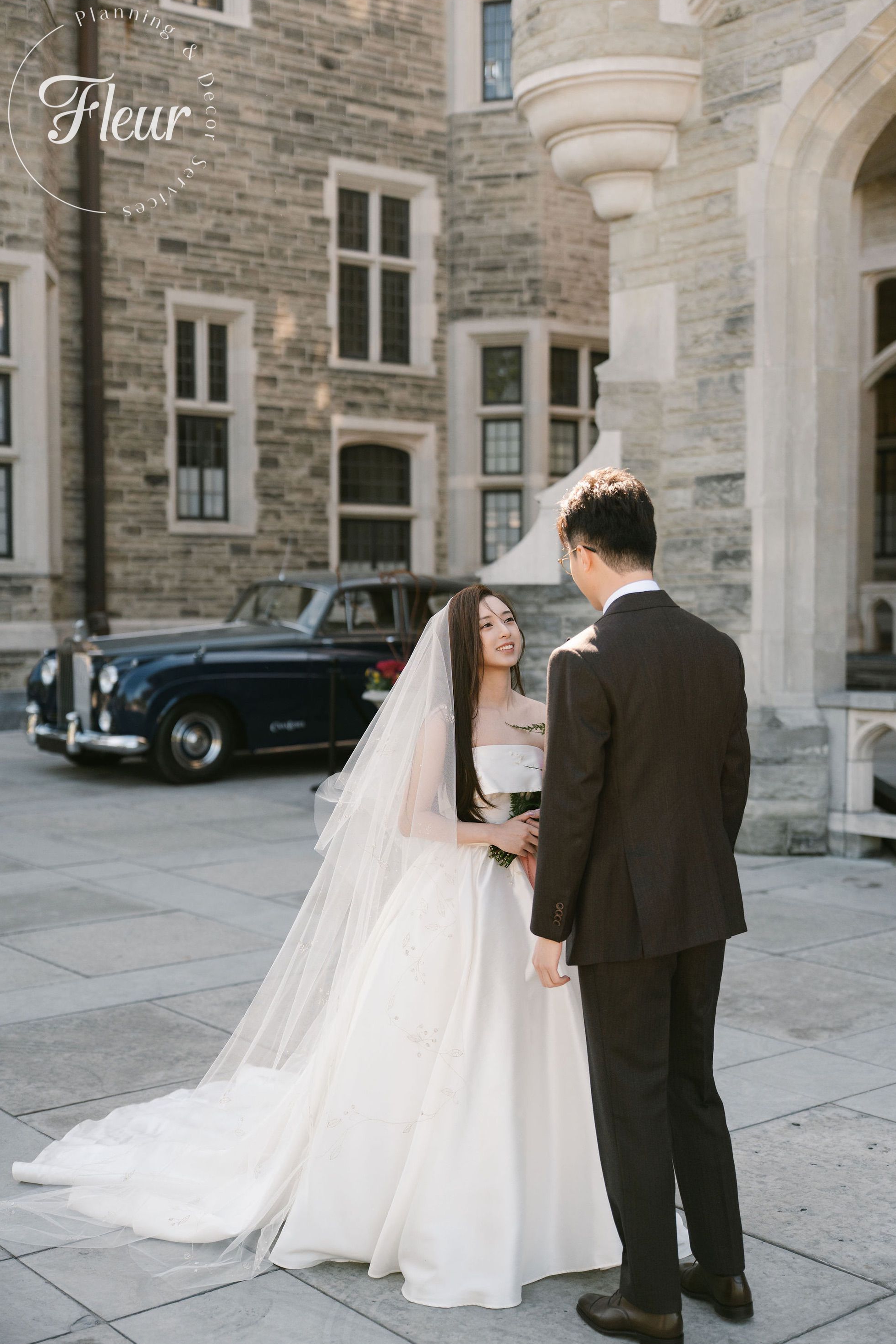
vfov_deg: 44.5
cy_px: 681
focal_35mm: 44
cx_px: 450
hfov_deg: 30.5
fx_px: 1642
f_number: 2
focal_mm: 43
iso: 400
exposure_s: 1/2500
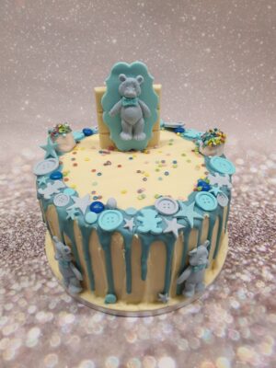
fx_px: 276
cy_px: 184
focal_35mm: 26
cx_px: 138
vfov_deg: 67.3
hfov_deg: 53.1
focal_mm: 4.3
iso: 160
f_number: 2.4
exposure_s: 1/50
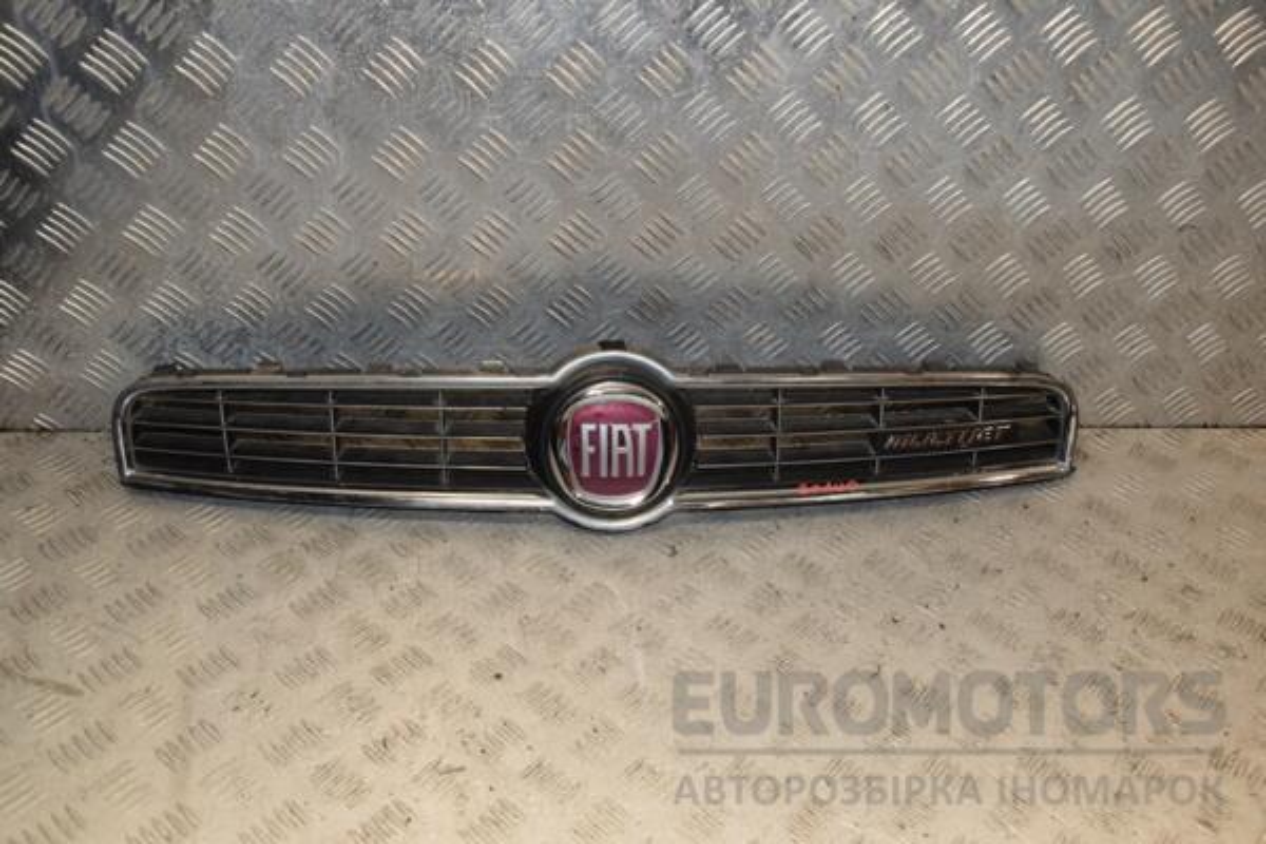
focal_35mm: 36
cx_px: 633
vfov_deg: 36.9
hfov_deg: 53.1
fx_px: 1266
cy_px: 422
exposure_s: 1/200
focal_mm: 24
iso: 800
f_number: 7.1
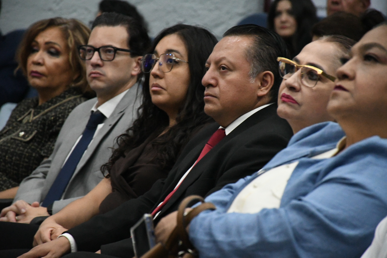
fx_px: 2257
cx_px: 194
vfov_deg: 6.5
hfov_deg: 9.8
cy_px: 129
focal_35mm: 210
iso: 10000
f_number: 6.3
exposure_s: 1/80
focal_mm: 140
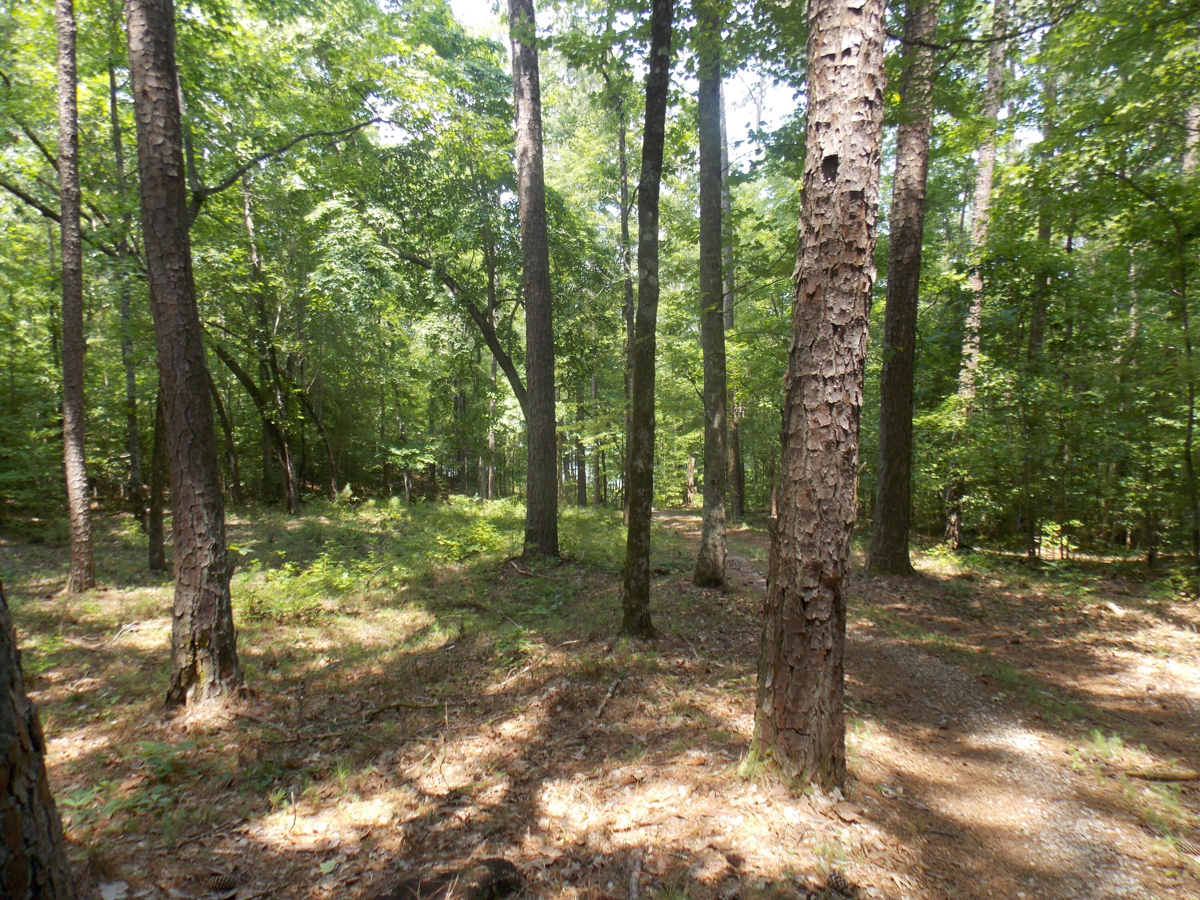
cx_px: 600
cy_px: 450
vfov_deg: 58.9
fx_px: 797
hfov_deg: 73.9
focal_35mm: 23
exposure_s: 1/100
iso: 80
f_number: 3.1
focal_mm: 4
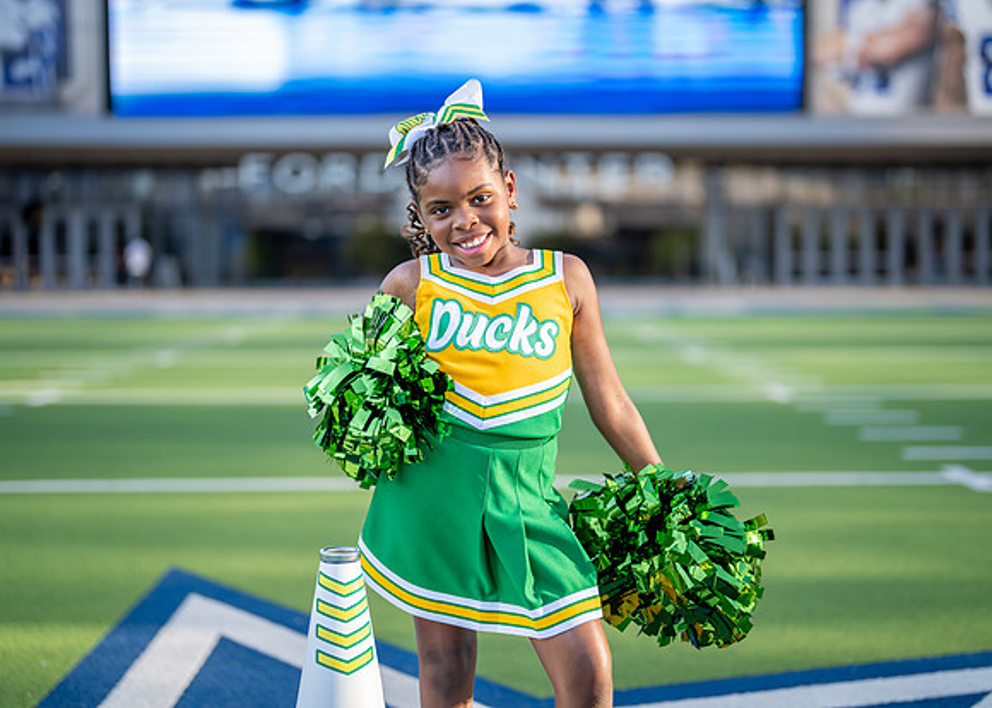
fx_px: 1527
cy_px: 345
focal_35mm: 54
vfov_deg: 26.1
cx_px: 518
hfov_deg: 36.0
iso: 100
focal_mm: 50
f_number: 1.2
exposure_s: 1/2000
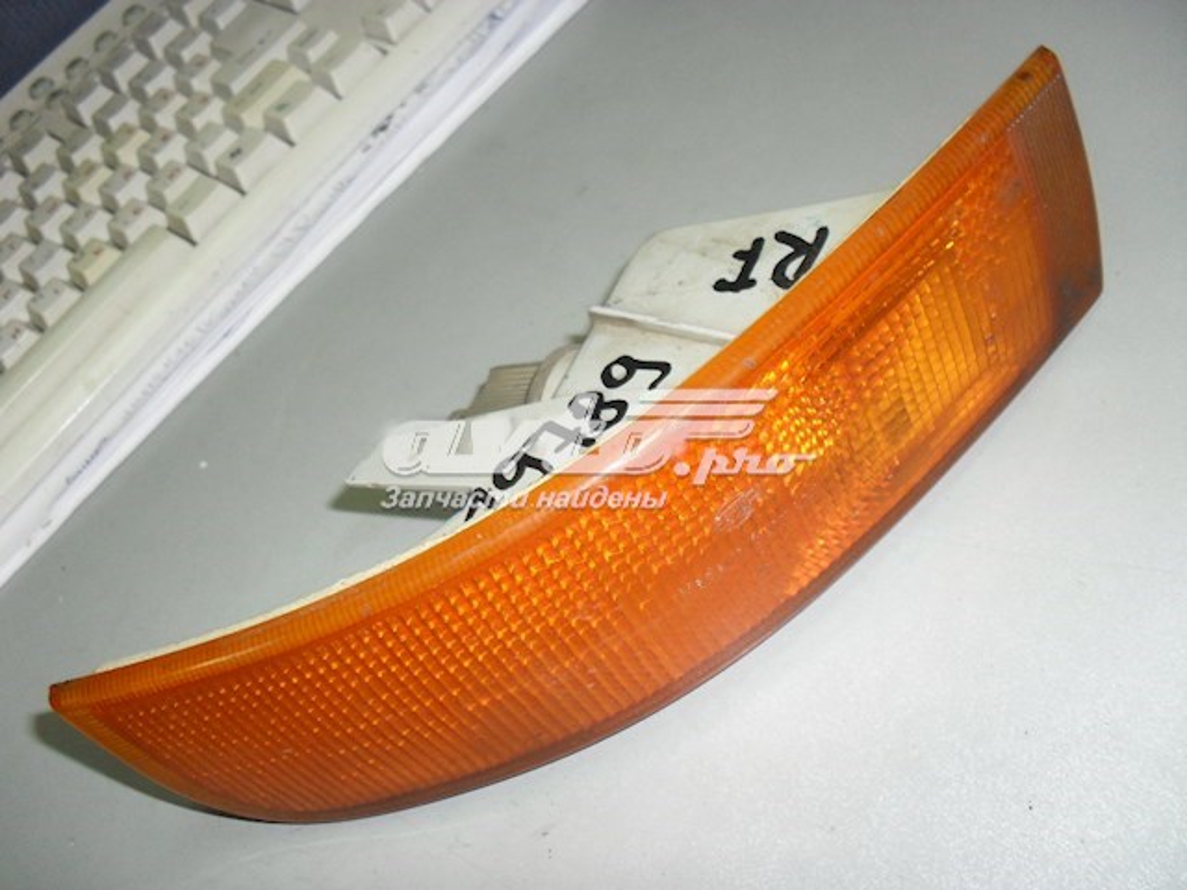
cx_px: 594
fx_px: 1200
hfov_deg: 52.6
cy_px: 445
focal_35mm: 35
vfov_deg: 40.7
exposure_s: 1/45
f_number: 3.2
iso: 200
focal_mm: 6.3
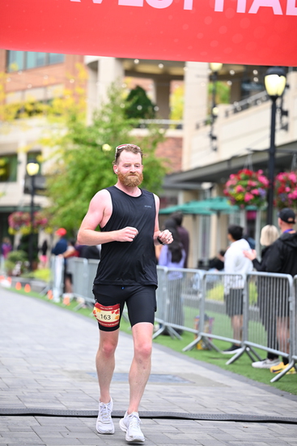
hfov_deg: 11.9
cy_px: 223
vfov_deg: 17.8
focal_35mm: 115
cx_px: 148
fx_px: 1422
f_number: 2.8
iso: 1000
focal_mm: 115
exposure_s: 1/2000
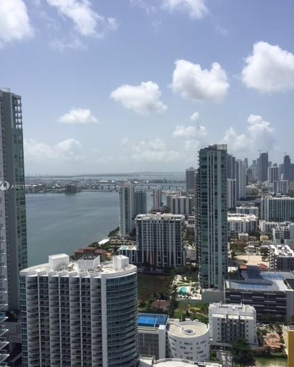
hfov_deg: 47.2
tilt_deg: -1.4
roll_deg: +0.8
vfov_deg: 57.1
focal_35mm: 31
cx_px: 147
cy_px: 187
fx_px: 337
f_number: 2.2
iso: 32
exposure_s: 1/3300
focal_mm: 4.15
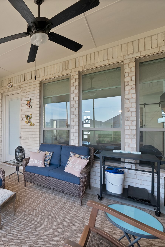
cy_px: 124
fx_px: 124
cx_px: 22
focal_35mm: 18
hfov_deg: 59.2
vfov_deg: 90.0
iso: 640
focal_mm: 12
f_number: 9
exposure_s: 1/10
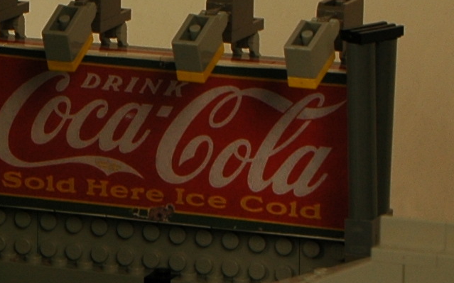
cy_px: 106
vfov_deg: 4.3
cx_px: -131
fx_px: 3736
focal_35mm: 302
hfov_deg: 6.9
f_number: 9
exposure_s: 1/100
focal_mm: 42
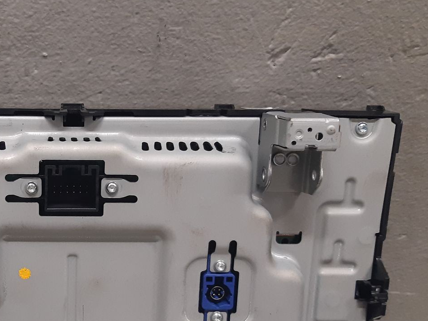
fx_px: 692
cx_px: 53
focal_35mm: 56
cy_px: 240
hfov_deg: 32.8
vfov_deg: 25.8
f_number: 1.7
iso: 160
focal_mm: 3.93
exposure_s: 1/50
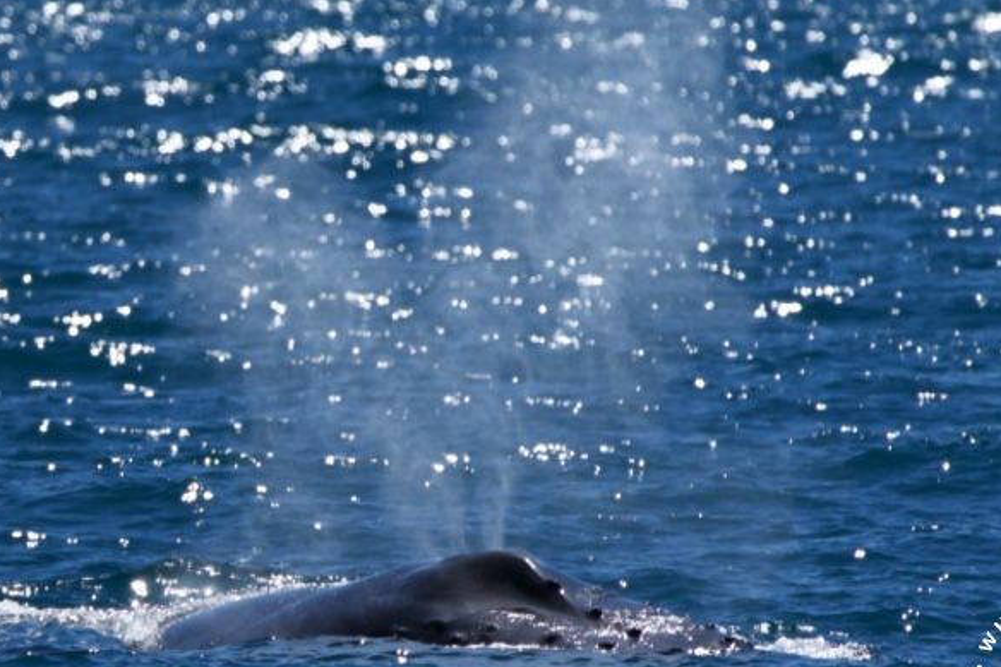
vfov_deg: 1.7
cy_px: 332
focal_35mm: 822
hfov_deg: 2.5
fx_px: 22848
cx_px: 485
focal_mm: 600
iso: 640
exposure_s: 1/3200
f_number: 8
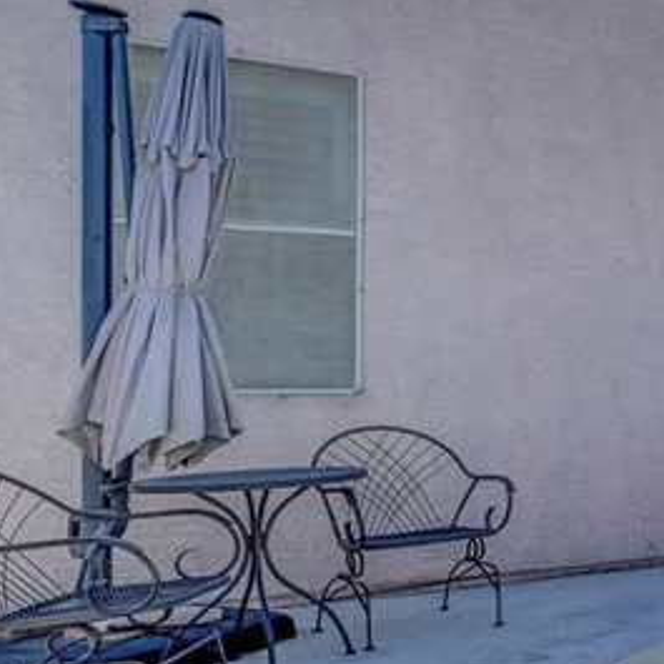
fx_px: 998
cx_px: 1150
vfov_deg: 36.7
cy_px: 370
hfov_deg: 23.1
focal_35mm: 46
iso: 400
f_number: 9
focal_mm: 14
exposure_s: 1/320
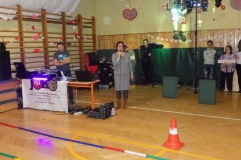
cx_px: 123
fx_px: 221
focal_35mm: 33
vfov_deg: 39.8
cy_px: 69
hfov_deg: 57.3
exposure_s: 1/30
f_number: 3.3
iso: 800
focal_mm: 5.3
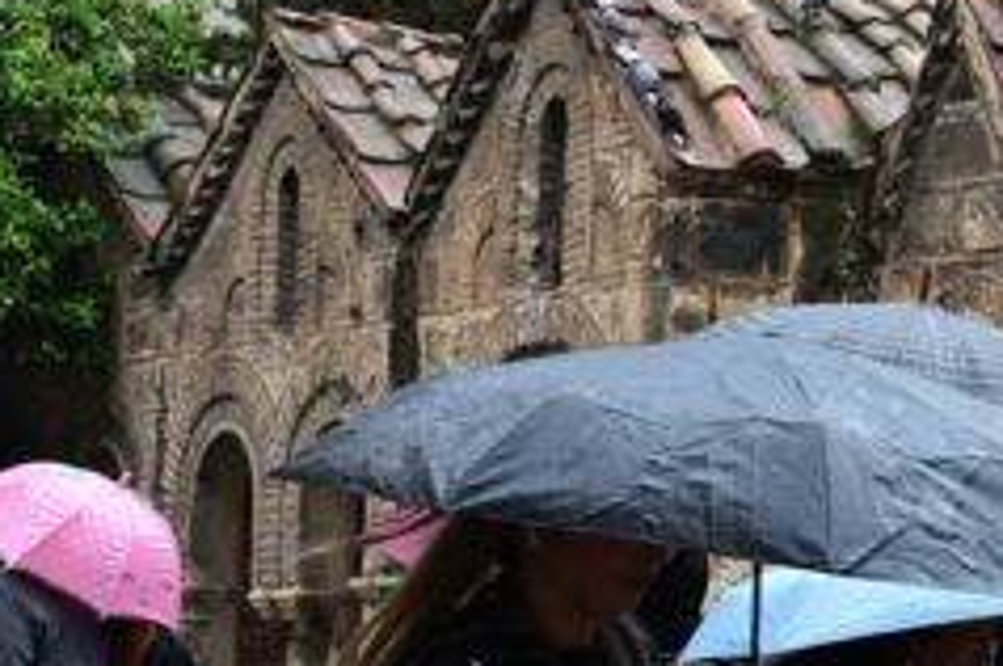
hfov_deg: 17.2
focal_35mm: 109
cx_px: 1437
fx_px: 3033
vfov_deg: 12.5
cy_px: 377
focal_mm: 37
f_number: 6.3
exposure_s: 1/400
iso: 900
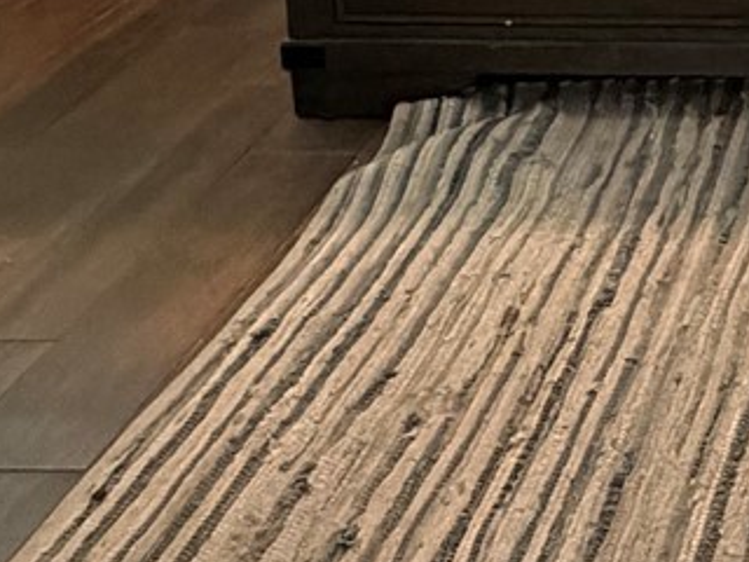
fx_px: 1515
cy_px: -377
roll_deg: -0.3
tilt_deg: -8.5
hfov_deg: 24.0
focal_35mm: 70
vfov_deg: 17.8
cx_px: 999
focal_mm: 2.22
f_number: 2.2
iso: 800
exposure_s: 1/60
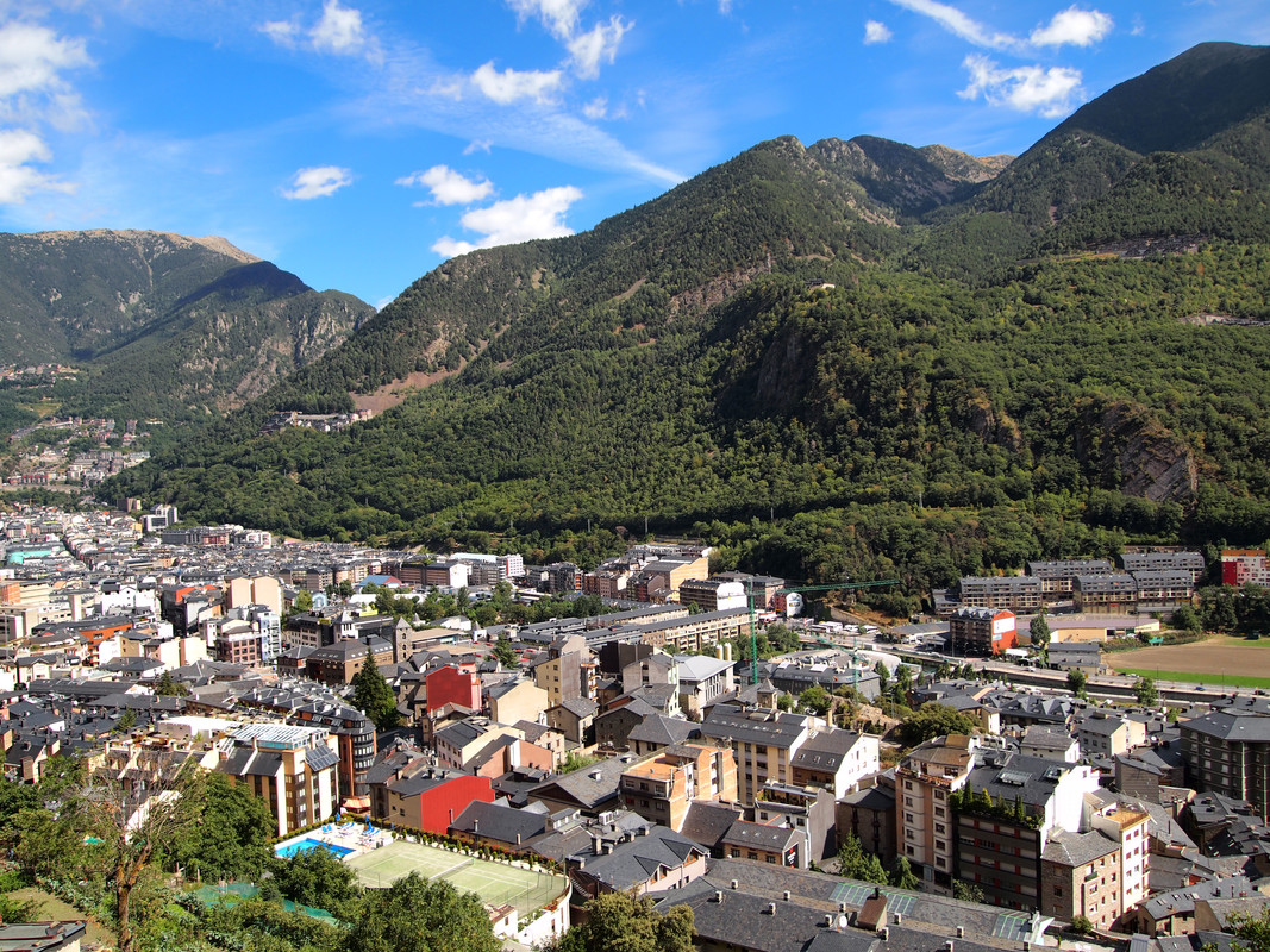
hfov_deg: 63.4
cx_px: 635
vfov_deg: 49.7
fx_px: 1027
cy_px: 476
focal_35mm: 28
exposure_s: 1/800
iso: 100
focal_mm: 14
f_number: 3.5
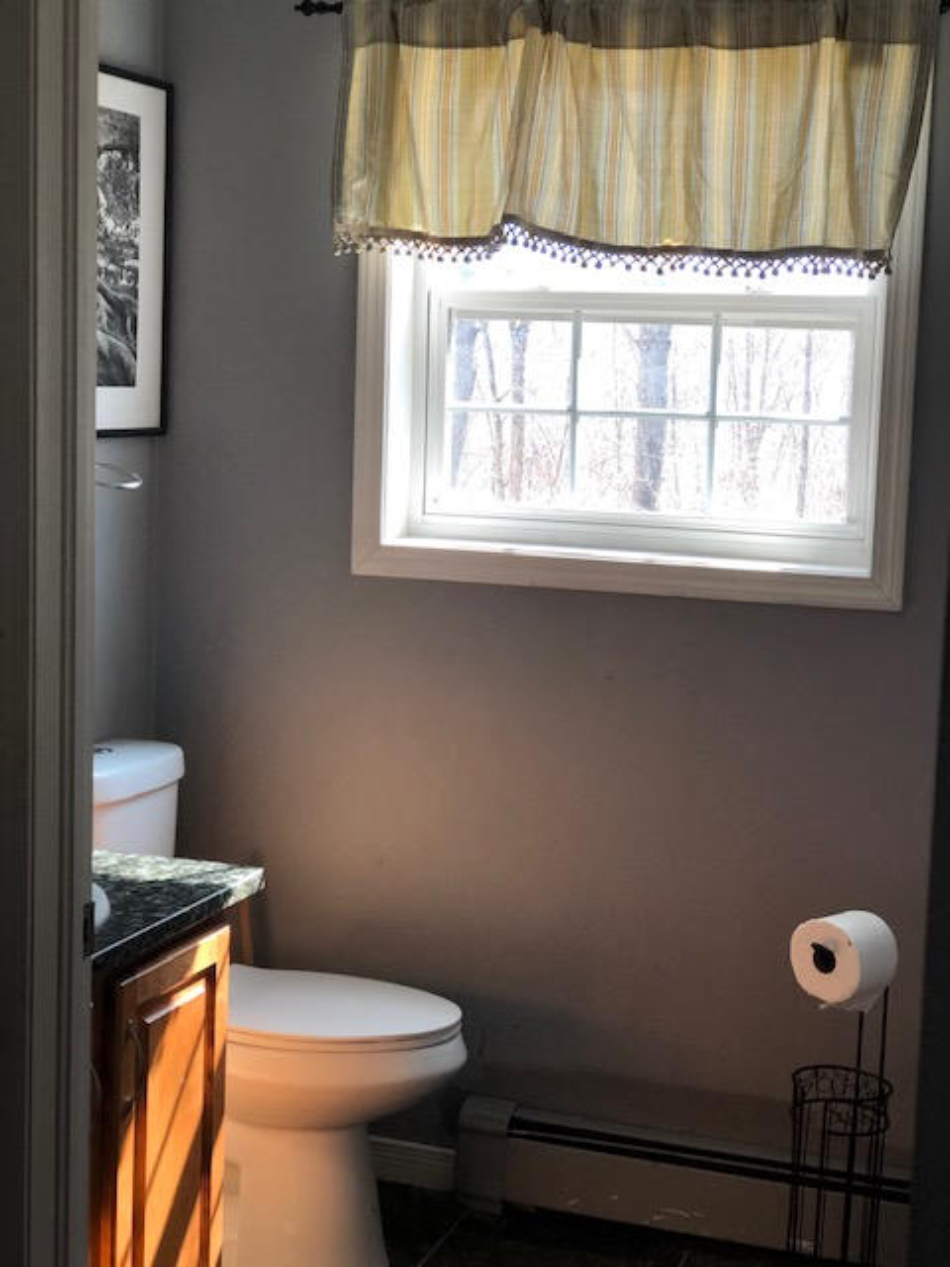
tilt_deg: -6.7
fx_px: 2086
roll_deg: -1.3
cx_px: 475
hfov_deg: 25.7
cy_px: 634
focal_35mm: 57
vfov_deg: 33.8
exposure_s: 1/30
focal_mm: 6.6
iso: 20
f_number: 2.8
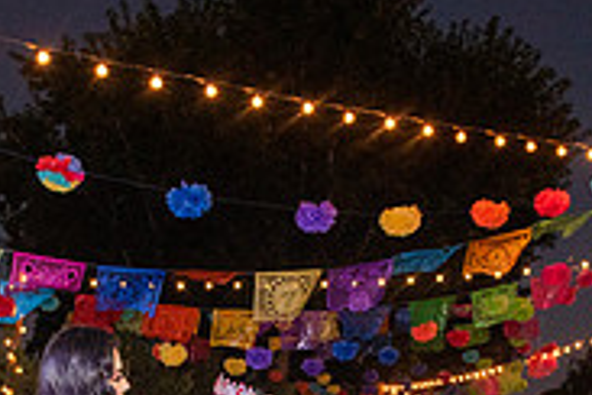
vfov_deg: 16.8
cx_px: 236
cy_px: 536
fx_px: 1250
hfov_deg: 26.6
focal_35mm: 76
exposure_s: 1/200
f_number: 4
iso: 1600
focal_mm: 24
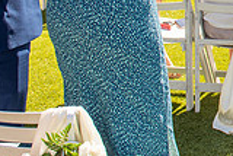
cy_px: -56
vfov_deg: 13.7
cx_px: 383
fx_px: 622
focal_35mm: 96
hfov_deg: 18.1
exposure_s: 1/250
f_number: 6.3
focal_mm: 24
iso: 100
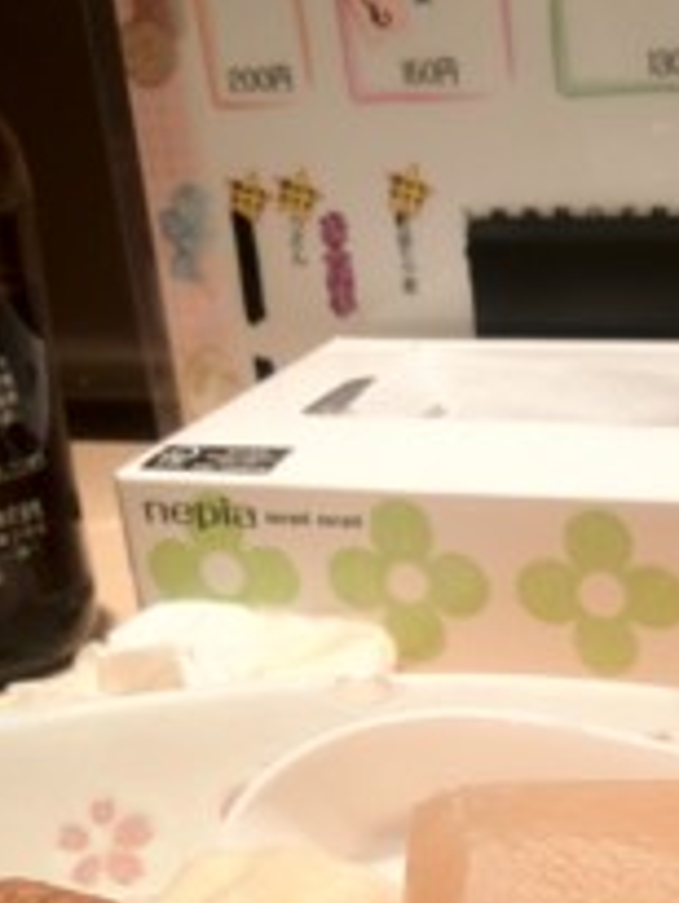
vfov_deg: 25.0
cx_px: 622
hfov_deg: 18.8
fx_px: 2012
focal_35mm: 77
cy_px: 696
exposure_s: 1/24
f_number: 2.4
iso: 64
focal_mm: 4.28
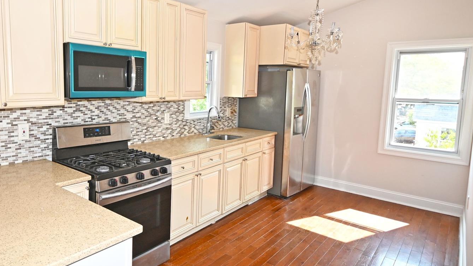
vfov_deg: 47.5
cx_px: 170
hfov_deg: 74.6
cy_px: 114
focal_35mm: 24
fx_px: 301
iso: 200
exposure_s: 1/60
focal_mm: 10
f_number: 4.5
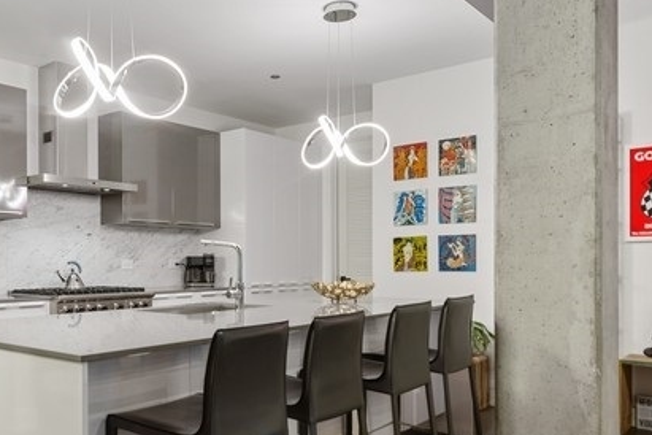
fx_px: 634
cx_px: 212
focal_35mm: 35
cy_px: 287
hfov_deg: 53.3
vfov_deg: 37.5
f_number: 8
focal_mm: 16
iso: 100
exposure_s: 5
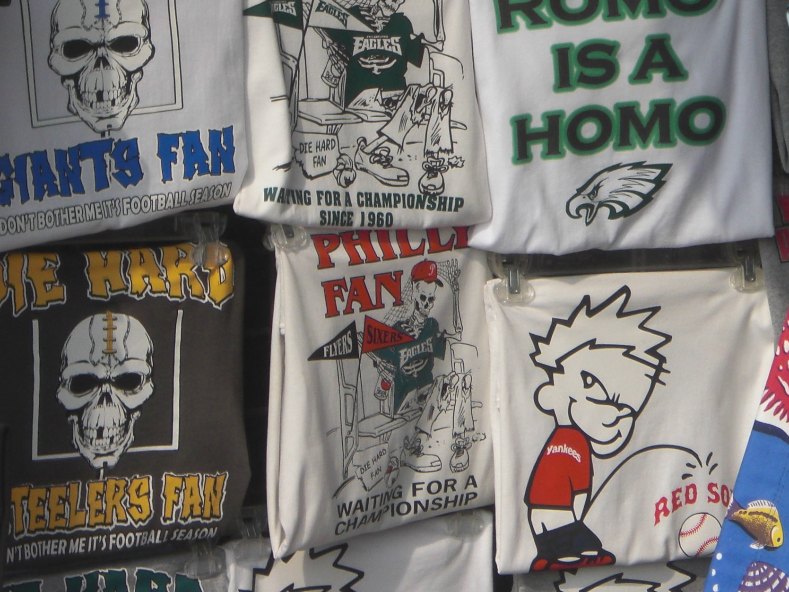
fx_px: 5380
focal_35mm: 236
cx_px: 611
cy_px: 94
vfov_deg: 6.3
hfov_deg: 8.4
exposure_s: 1/400
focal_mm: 18.9
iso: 50
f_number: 5.3
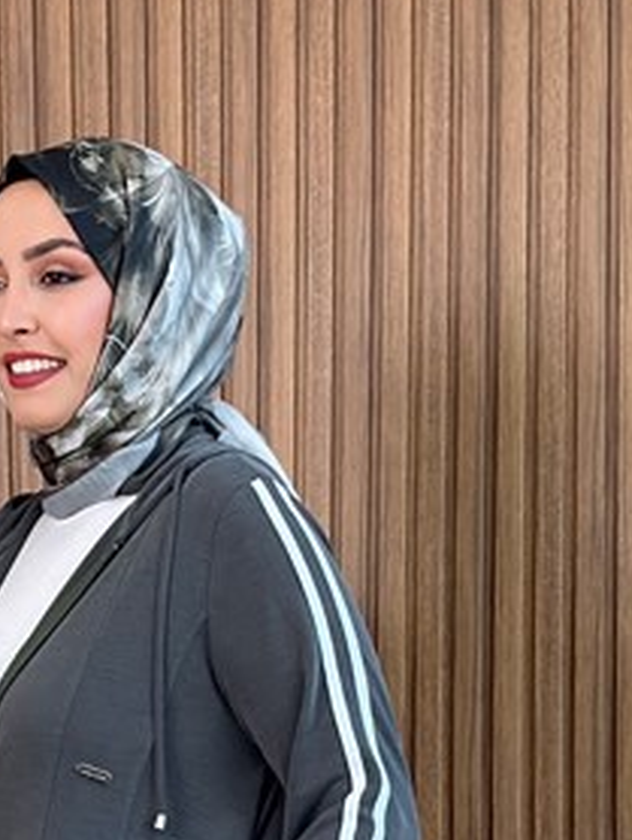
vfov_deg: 11.8
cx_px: 160
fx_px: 3913
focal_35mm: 161
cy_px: 1166
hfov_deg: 9.2
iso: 160
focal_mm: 6.76
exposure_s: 1/197
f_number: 1.78
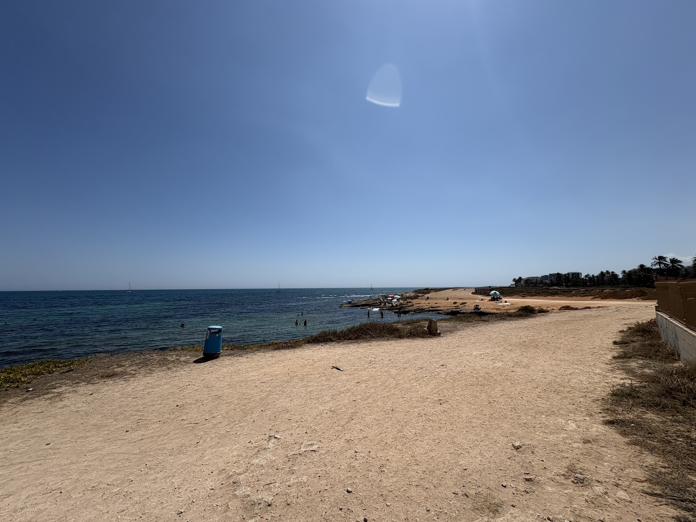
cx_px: 348
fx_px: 281
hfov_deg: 102.1
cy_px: 261
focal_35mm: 14
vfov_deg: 85.7
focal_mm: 2.22
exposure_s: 1/4926
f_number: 2.2
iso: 50
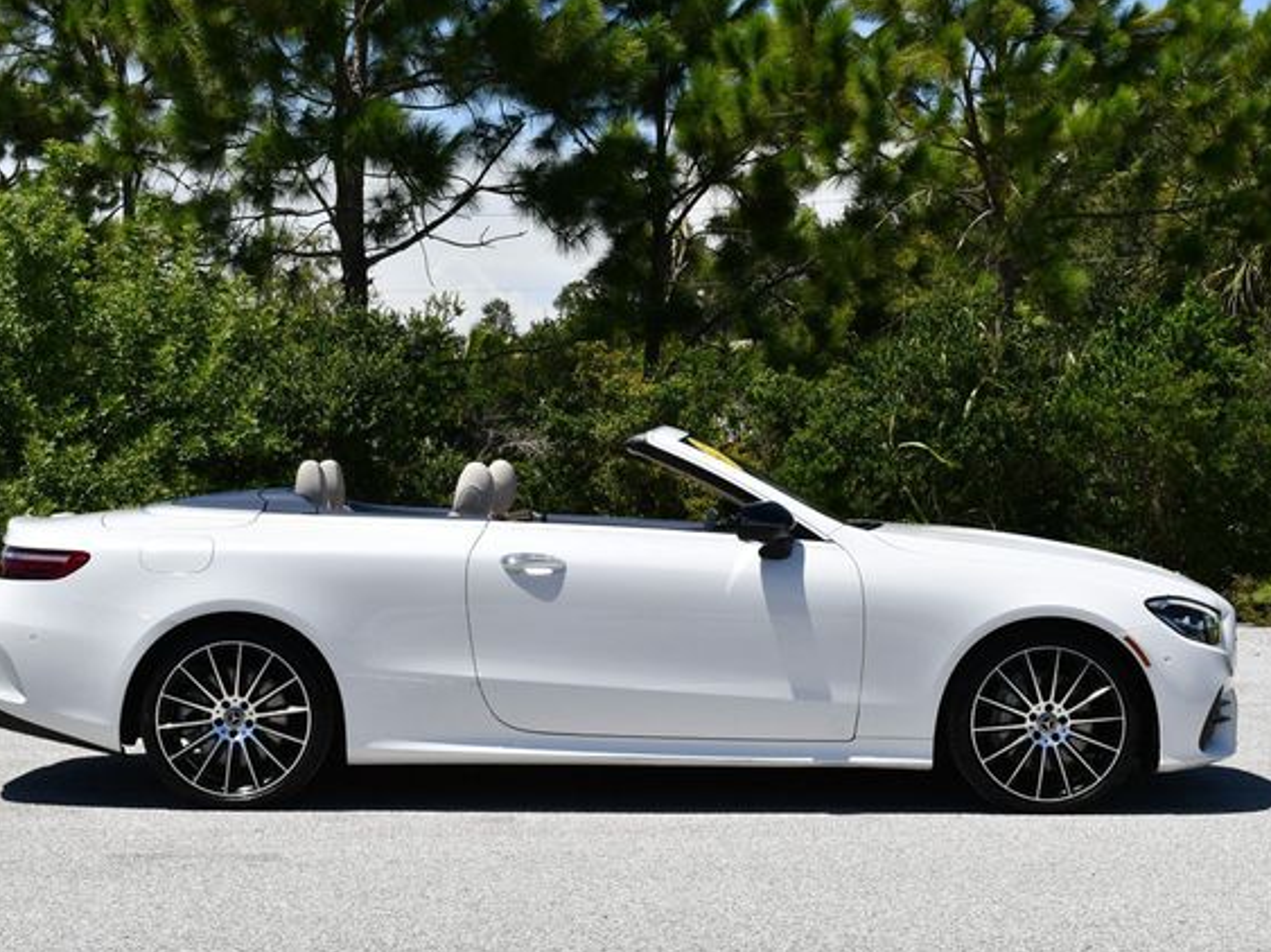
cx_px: 607
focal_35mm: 70
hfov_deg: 27.8
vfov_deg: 21.0
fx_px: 2570
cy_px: 474
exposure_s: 1/320
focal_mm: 32
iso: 100
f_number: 9
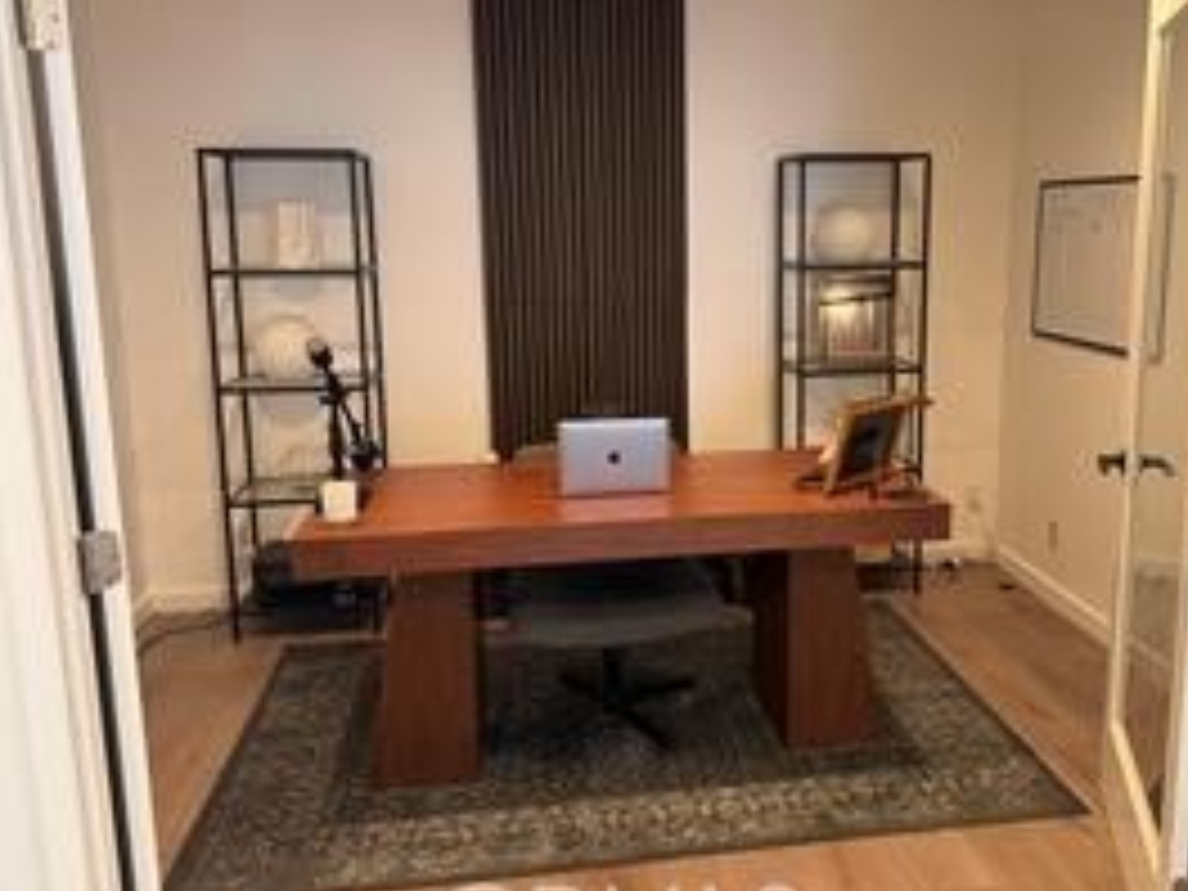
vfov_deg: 45.4
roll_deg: +0.8
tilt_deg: -9.8
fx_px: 1064
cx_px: 722
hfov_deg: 57.8
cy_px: 414
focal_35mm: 31
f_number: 1.78
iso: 250
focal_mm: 6.76
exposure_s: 1/60
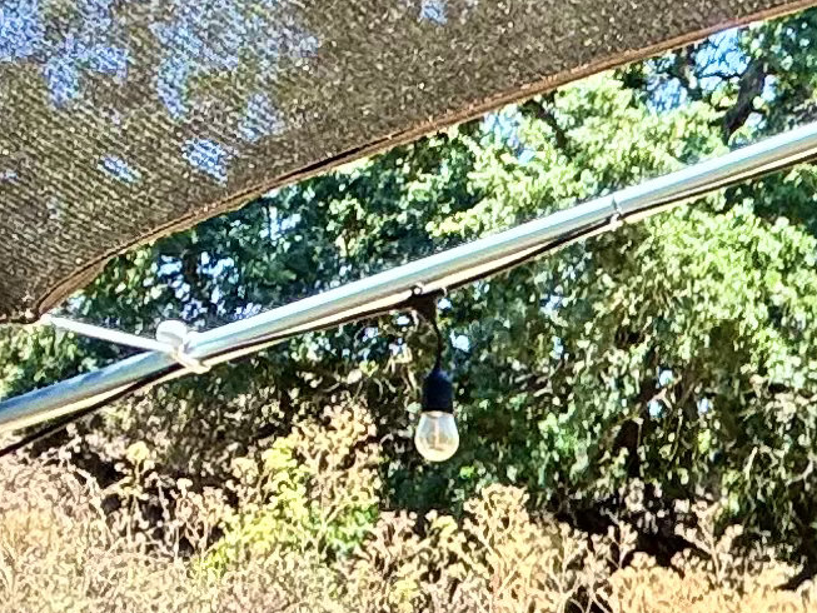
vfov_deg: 10.3
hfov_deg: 12.2
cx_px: 1689
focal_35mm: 142
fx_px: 3352
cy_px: 658
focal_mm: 2.7
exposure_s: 1/246
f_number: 1.9
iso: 25
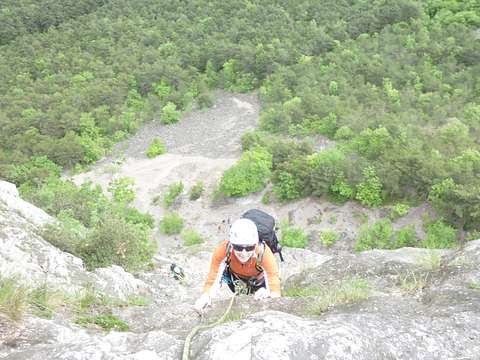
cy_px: 180
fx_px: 610
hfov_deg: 42.9
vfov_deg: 32.9
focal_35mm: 44
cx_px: 240
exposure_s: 1/40
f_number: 4.3
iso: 80
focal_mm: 7.8
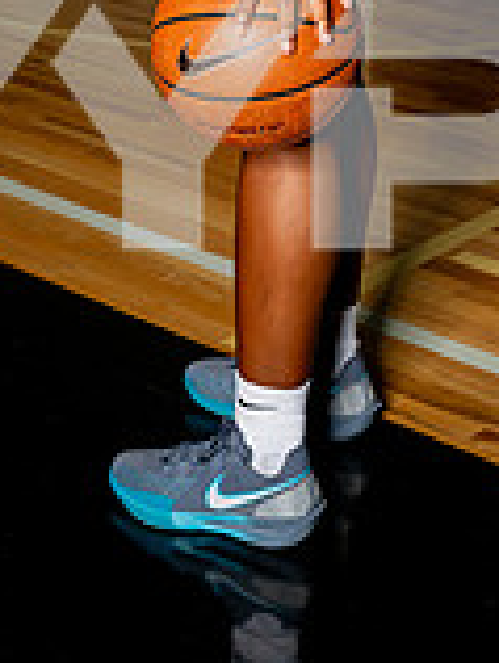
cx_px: 273
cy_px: -172
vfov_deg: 19.6
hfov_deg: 15.9
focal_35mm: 93
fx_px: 1783
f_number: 8
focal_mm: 34
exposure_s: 1/400
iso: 250
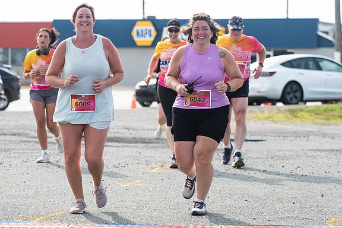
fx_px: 1472
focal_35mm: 155
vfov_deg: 8.8
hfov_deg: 13.2
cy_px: 63
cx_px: 177
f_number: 4.5
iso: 250
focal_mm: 102
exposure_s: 1/1250
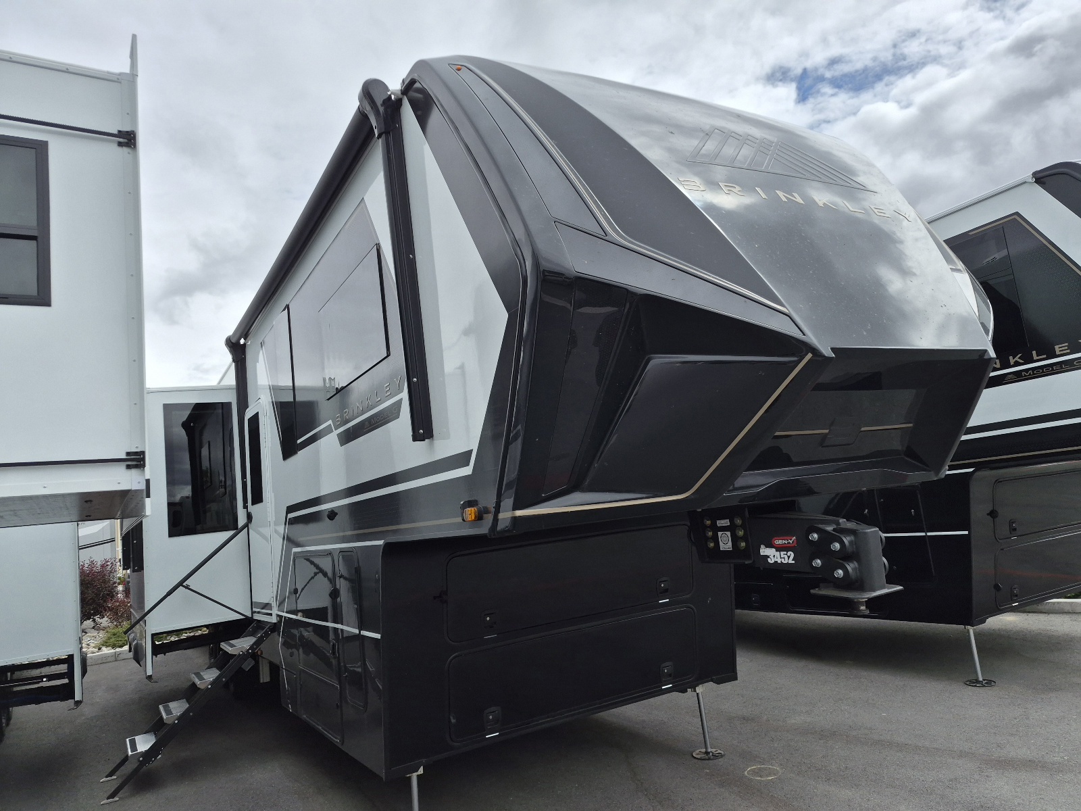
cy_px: 406
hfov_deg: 73.9
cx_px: 540
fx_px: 718
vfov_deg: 58.9
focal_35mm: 23
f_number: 1.8
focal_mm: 5.4
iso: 64
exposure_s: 1/10000
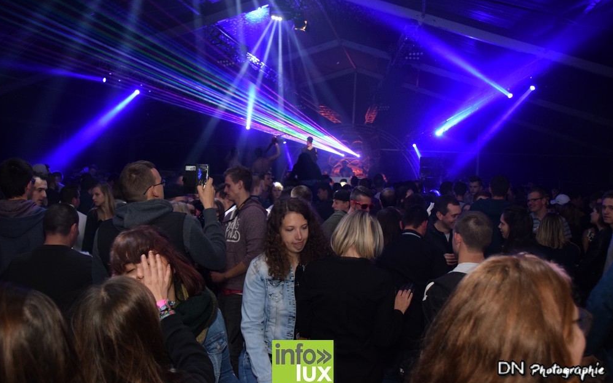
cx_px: 303
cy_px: 183
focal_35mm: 33
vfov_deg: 38.9
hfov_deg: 58.9
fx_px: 543
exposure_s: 1/40
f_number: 3.5
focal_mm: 21
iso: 1600
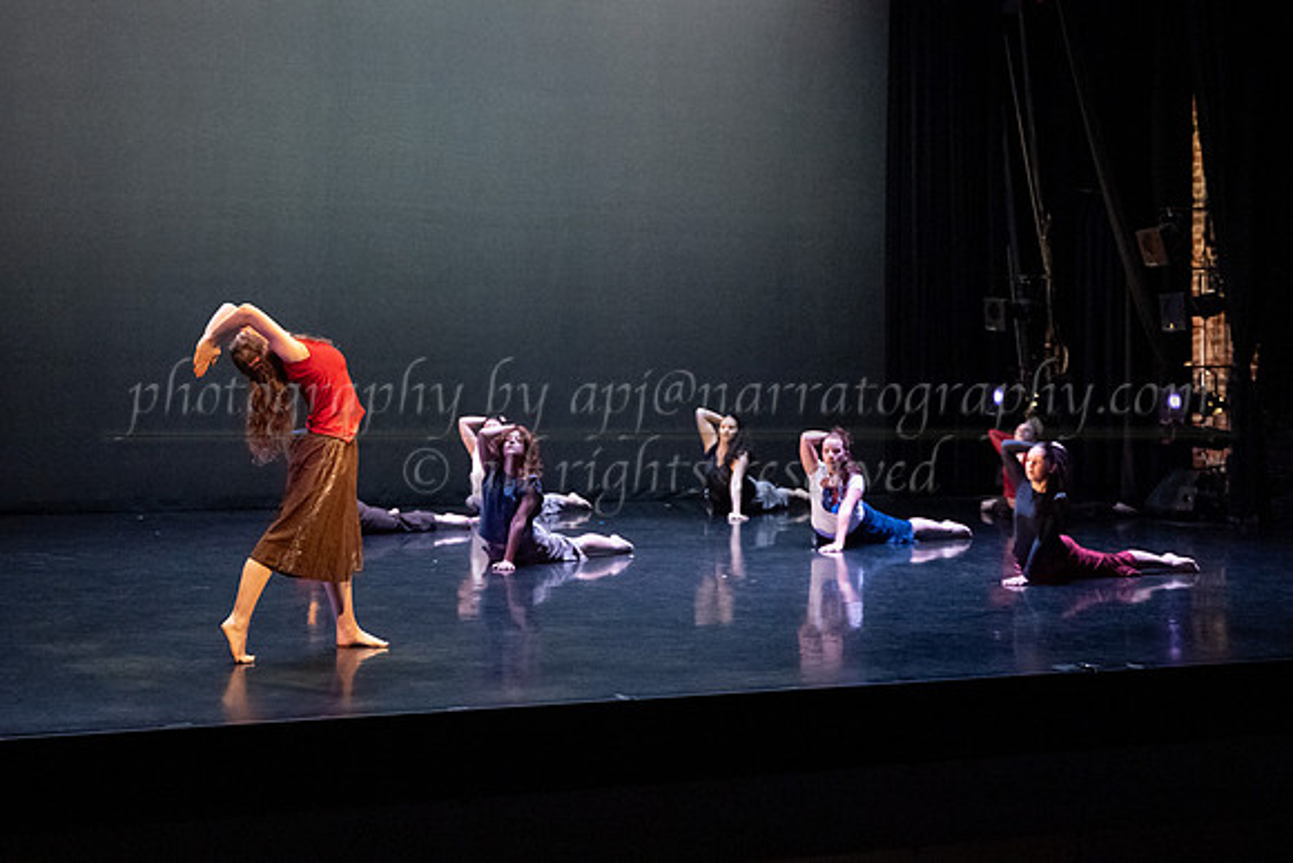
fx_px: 2090
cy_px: 329
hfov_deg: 34.4
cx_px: 646
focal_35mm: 58
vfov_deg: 23.3
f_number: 3.2
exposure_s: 1/400
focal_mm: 47
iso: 4000
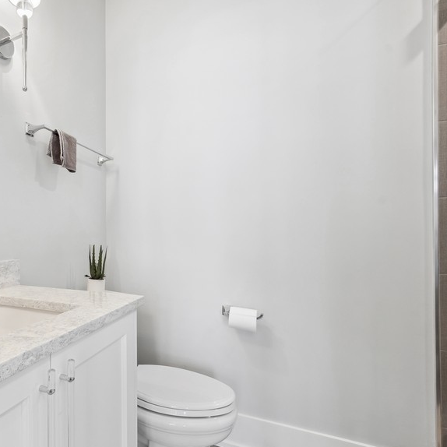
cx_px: 116
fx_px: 292
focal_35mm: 20
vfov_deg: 74.8
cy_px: 219
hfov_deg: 70.2
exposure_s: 1/6
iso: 200
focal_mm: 10
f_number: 9
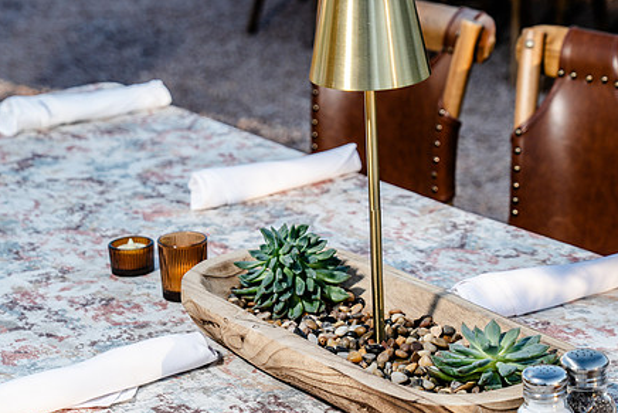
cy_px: 182
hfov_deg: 18.6
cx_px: 305
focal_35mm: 110
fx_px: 1889
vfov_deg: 12.5
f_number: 5.6
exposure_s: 1/250
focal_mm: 73
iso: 100
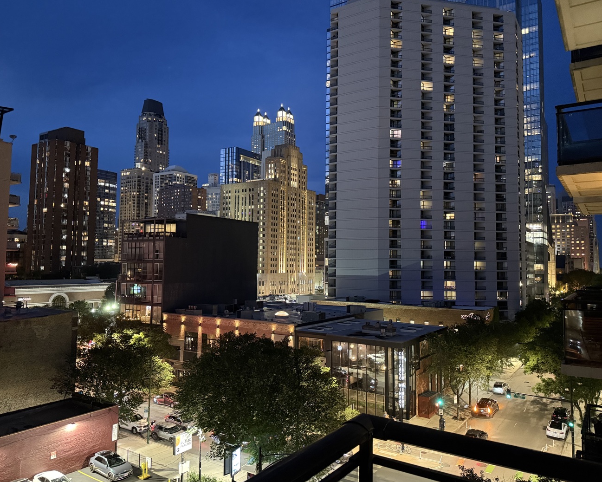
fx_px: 463
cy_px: 233
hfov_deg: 66.0
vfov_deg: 54.9
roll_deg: -0.5
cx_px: 308
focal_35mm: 26
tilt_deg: +4.0
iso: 1600
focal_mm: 6.76
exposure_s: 1/20
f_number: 1.78
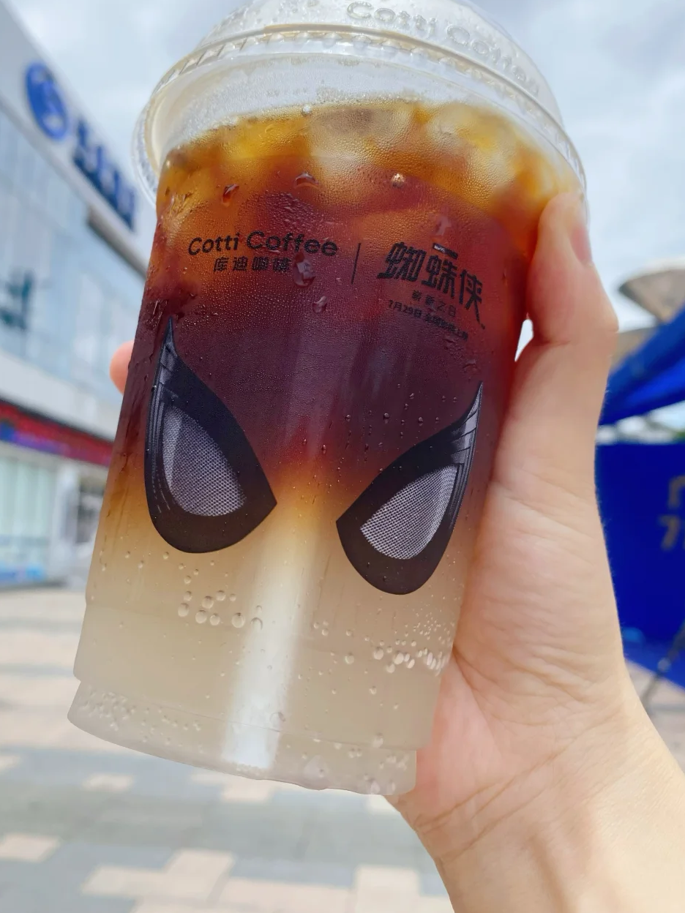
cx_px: 327
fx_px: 792
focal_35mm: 30
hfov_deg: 46.8
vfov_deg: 59.7
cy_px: 396
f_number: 1.5
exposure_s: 1/60
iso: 125
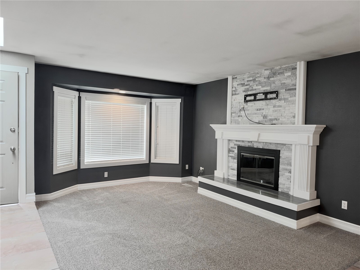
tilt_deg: -2.3
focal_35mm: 24
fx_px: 250
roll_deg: -1.2
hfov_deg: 71.6
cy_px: 135
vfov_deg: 56.8
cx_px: 180
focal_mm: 6.93
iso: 160
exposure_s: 1/60
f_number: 1.48
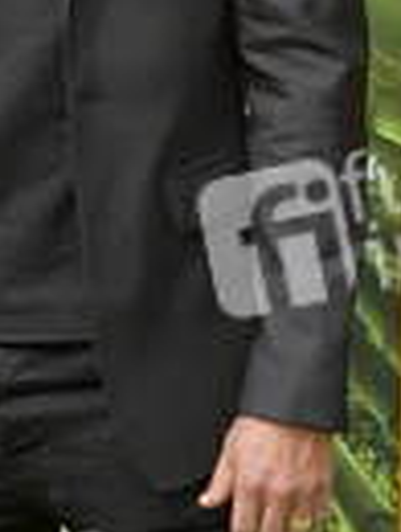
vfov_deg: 9.5
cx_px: 39
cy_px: 16
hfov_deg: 7.2
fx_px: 3187
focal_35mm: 207
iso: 250
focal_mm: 70
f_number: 6.3
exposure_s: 1/320
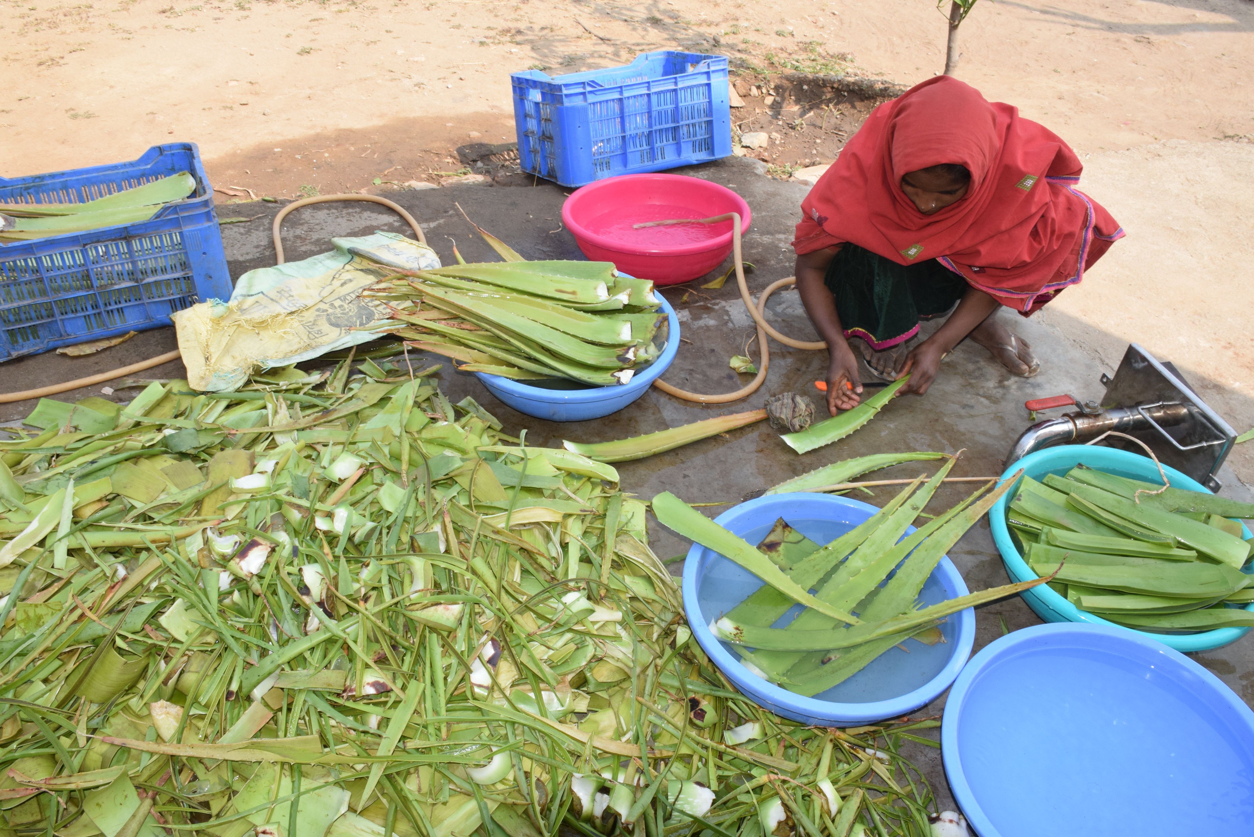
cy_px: 418
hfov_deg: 61.9
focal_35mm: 30
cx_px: 627
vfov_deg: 43.6
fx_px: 1045
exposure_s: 1/200
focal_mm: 20
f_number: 18
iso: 800
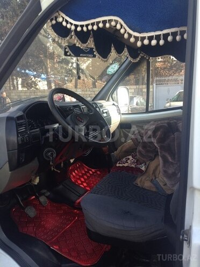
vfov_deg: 55.4
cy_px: 134
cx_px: 100
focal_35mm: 33
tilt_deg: -8.9
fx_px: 254
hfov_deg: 42.9
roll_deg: +1.1
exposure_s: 1/144
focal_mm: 4.12
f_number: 2.4
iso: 50
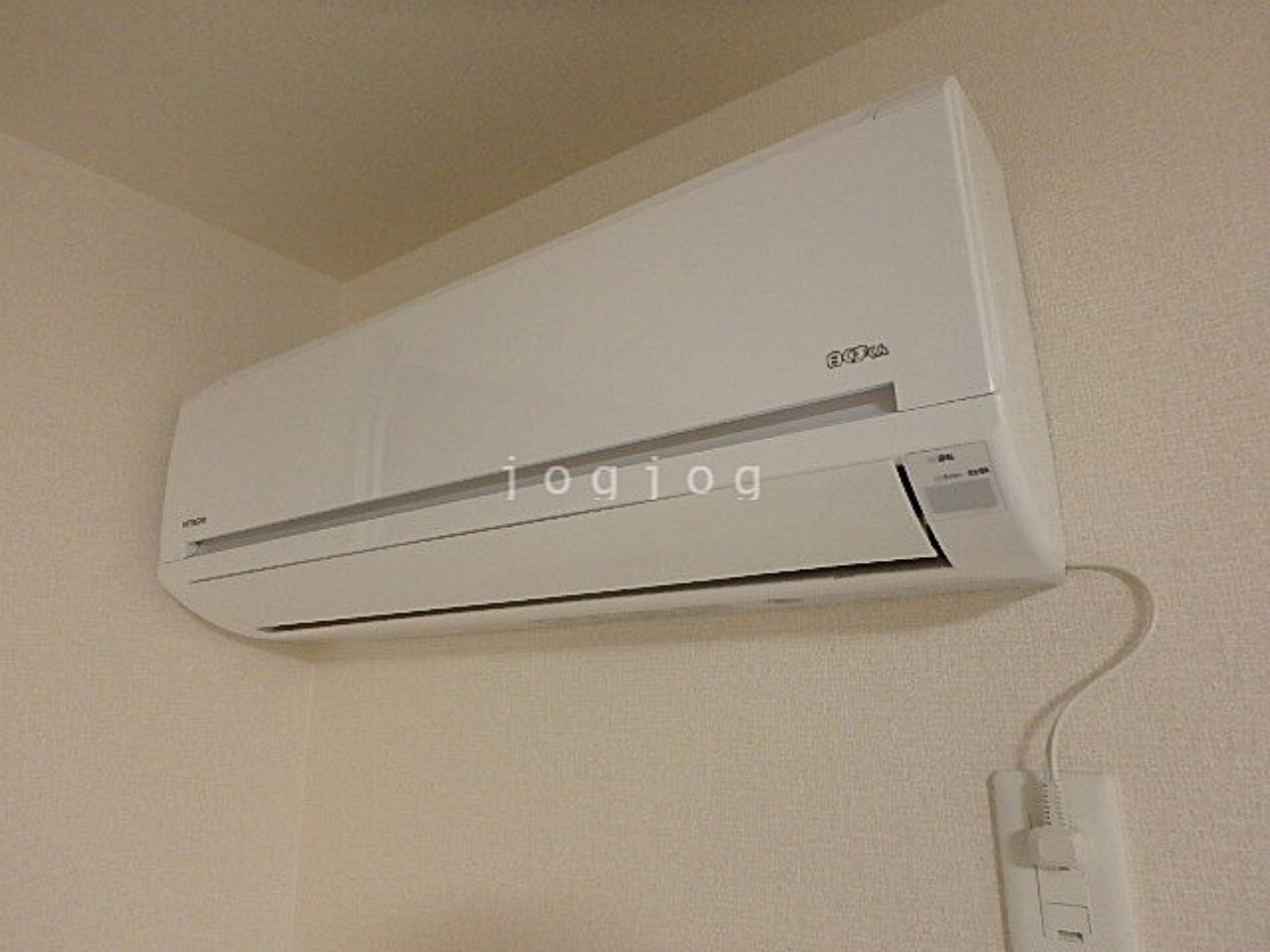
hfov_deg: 79.0
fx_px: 770
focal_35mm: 21
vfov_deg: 63.4
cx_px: 635
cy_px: 476
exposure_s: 1/30
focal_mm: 3.7
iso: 500
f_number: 3.5
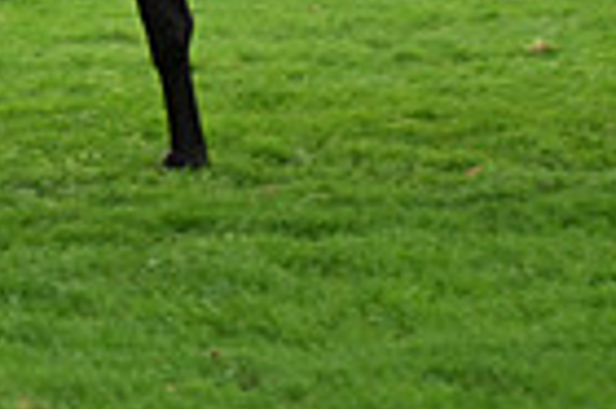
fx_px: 4956
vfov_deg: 4.7
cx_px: -62
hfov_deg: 7.1
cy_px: -411
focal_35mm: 290
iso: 1600
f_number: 2.8
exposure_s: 1/1000
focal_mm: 70
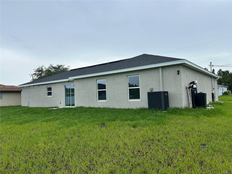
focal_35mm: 26
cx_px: 116
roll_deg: +2.8
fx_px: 174
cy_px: 87
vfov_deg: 53.1
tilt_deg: +2.8
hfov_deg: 67.3
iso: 50
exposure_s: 1/1395
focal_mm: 5.7
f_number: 1.5
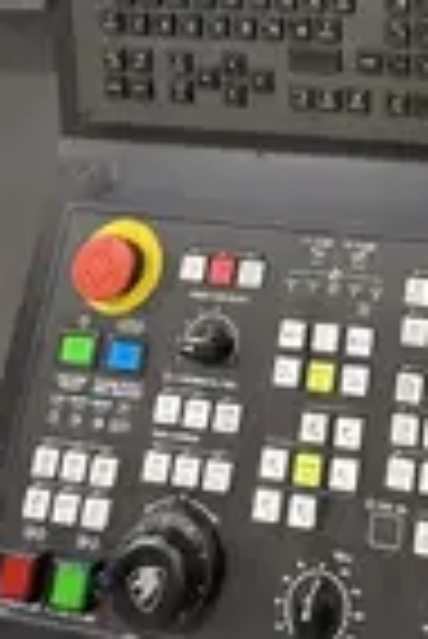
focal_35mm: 41
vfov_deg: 42.4
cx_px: 464
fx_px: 729
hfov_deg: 29.6
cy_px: 36
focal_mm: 2.22
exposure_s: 1/60
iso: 500
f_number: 2.2
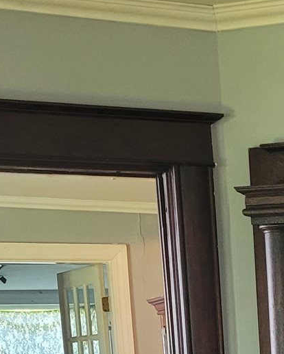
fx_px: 1187
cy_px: 549
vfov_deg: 15.5
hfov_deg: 12.7
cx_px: 465
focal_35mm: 113
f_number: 1.8
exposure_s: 1/60
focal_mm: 5.4
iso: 250
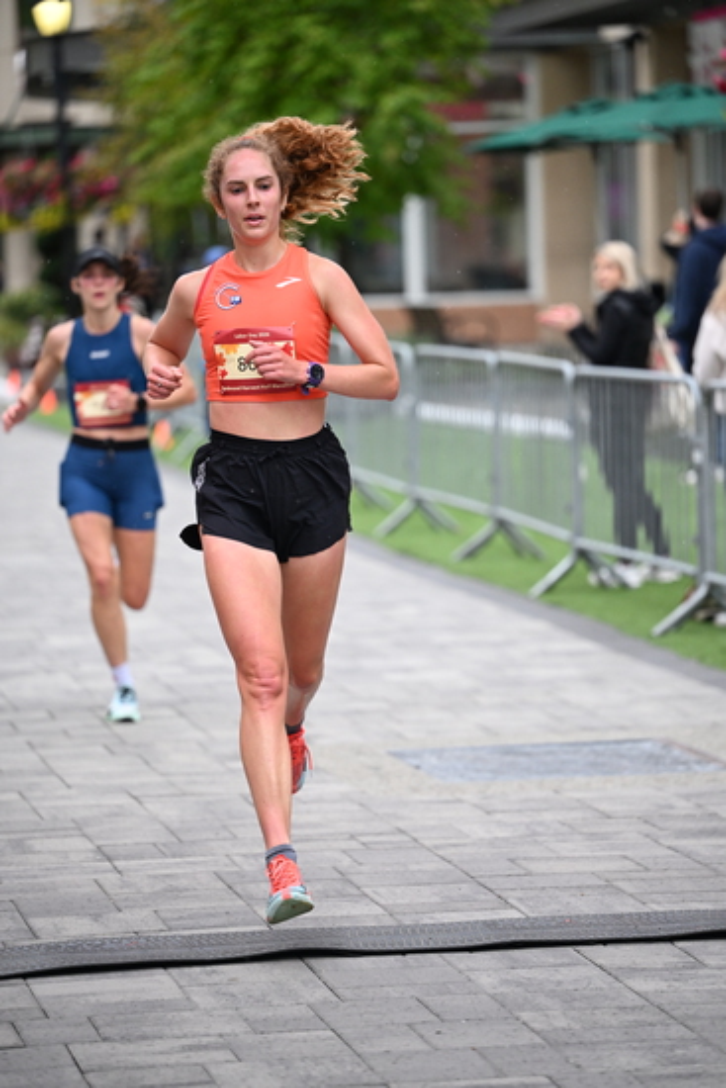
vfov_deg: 14.6
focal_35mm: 140
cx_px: 363
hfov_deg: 9.8
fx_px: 4232
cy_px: 544
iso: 1250
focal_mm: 140
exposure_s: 1/1600
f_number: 2.8
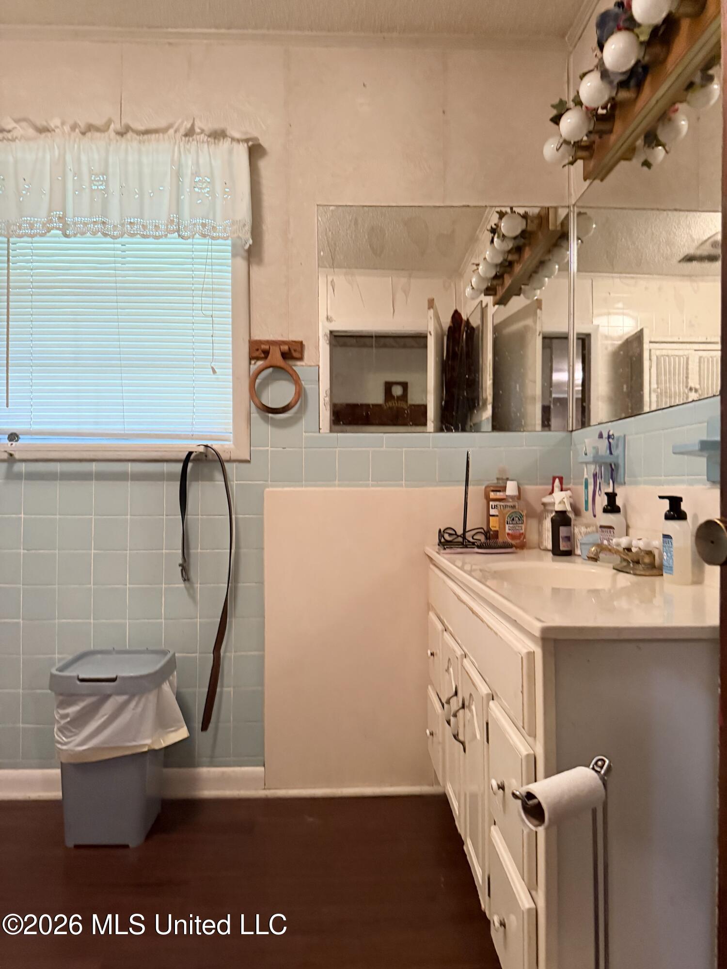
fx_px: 672
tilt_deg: -2.9
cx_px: 364
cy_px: 484
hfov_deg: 56.8
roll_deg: +0.4
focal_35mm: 24
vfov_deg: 71.6
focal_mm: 6.76
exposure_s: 1/40
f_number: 1.78
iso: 640
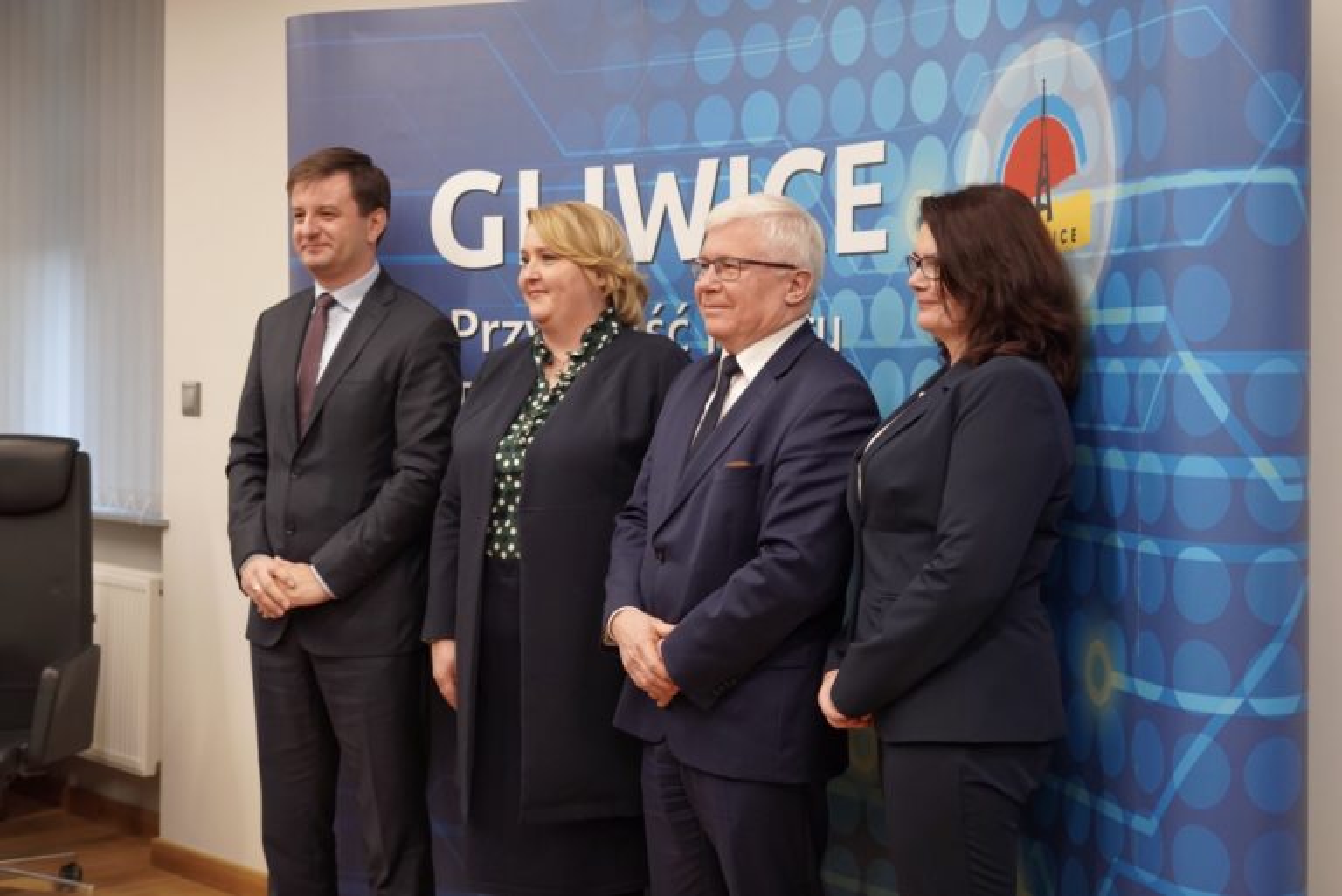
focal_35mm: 50
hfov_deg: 39.6
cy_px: 448
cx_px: 671
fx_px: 1865
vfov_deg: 27.0
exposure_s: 1/160
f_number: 4
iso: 2000
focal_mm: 50
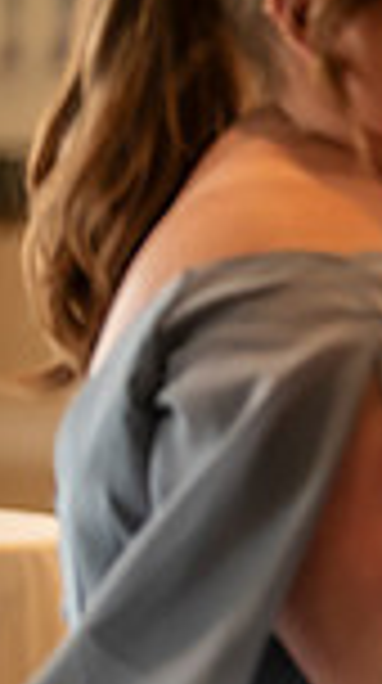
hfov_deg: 2.5
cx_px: 1142
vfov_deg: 4.5
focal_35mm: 480
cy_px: 187
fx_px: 8682
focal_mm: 120
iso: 1000
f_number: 2.8
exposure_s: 1/250
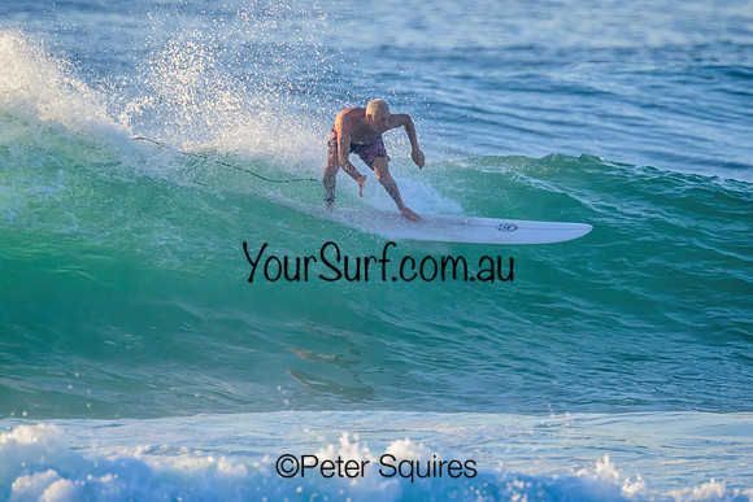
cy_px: 209
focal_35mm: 953
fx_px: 19938
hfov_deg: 2.2
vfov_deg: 1.4
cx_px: 396
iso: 2200
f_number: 11
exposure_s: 1/1600
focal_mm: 800
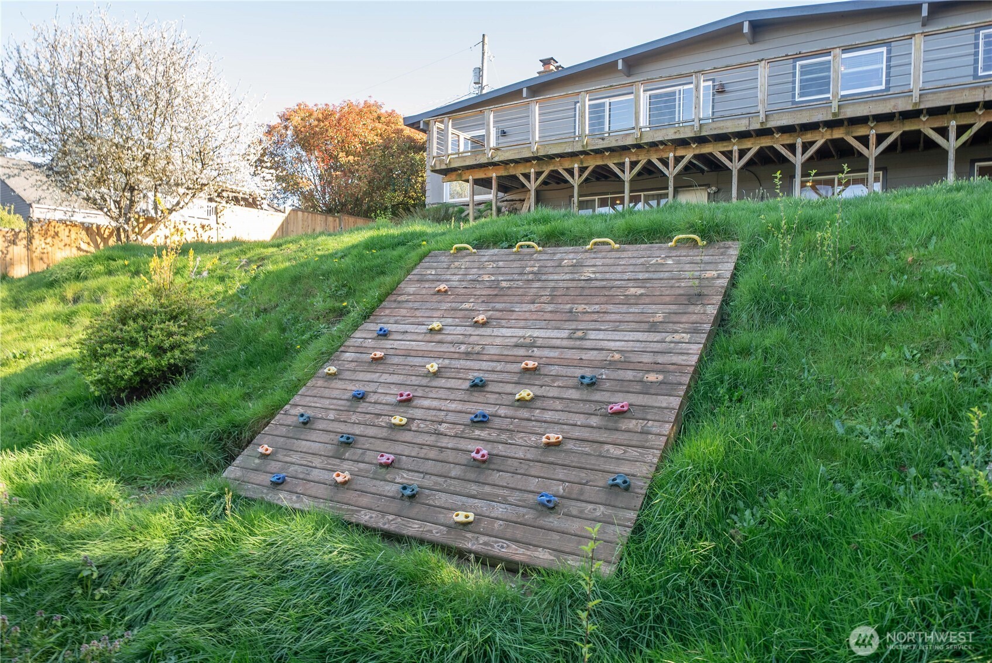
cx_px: 496
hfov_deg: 73.7
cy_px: 332
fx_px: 662
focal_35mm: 24
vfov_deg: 53.2
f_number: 7.1
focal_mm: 24
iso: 160
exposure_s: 1/30
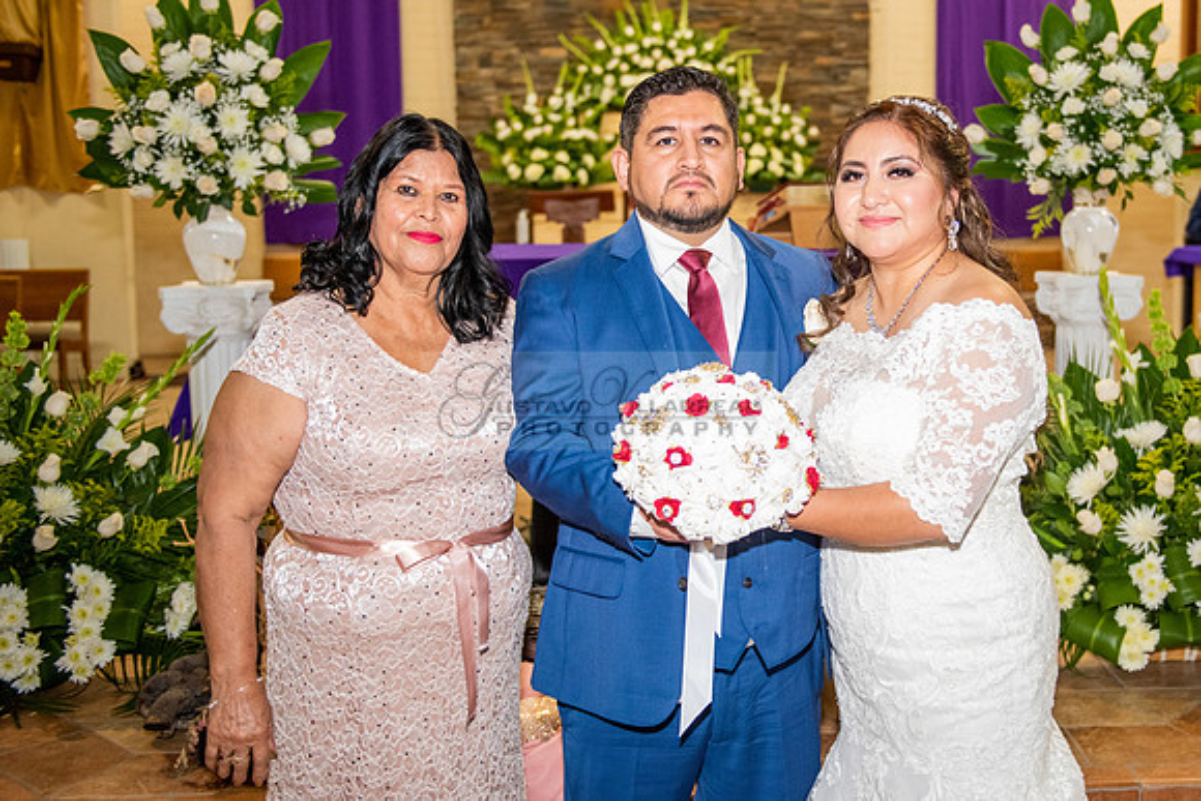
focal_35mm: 43
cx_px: 762
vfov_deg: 31.0
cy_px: 335
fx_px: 1440
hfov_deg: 44.8
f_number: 2.8
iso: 2000
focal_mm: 34
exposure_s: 1/160
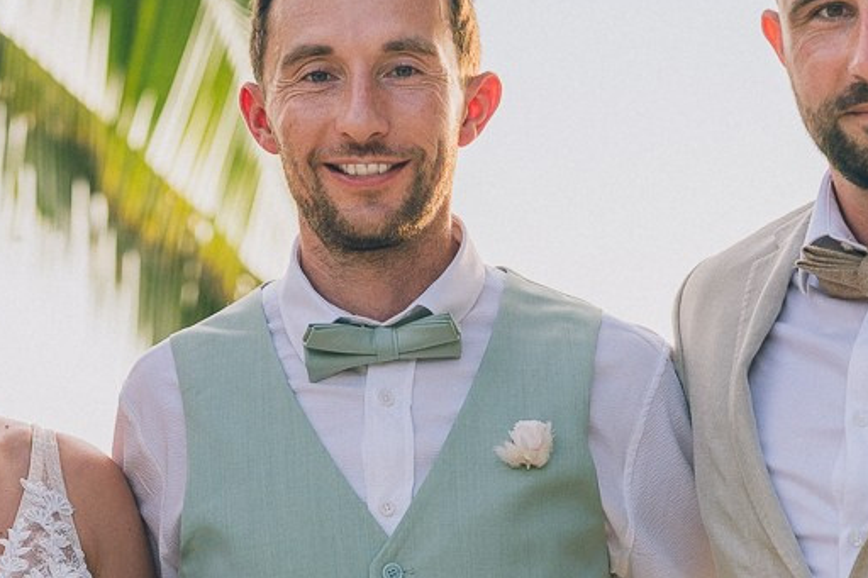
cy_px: 379
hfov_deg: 10.3
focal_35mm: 200
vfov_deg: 6.9
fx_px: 4820
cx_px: 358
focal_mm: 50
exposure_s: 1/500
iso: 100
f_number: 2.5
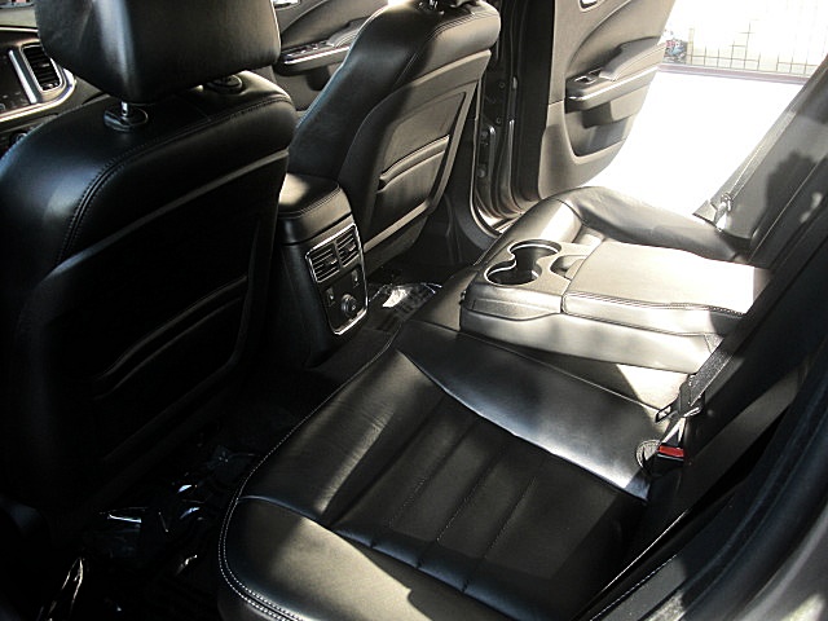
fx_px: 861
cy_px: 310
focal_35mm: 36
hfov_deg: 51.4
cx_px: 414
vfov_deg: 39.7
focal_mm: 6.3
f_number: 2.8
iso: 100
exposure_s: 1/80
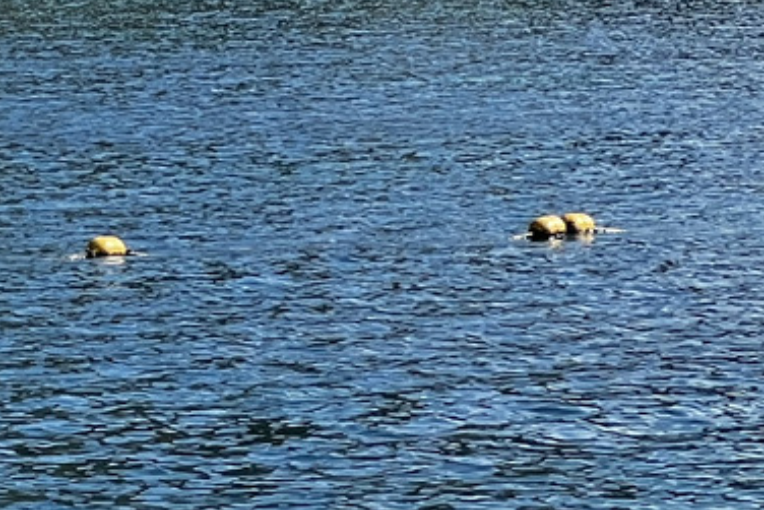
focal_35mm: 341
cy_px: -362
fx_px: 7239
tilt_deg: +2.3
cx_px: -150
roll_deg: +0.2
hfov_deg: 6.0
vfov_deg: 4.0
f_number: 2.8
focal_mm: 9
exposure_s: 1/339
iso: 32
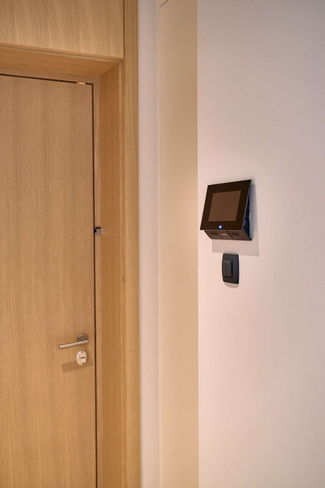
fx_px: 569
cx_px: 162
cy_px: 244
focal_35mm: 42
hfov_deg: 31.9
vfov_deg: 46.4
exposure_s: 1/125
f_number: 3.5
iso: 3200
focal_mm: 42
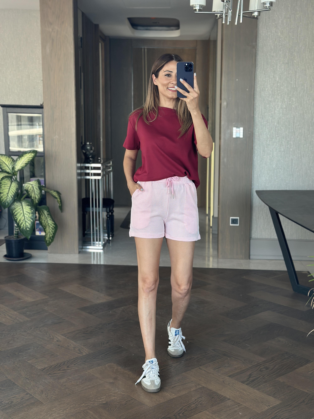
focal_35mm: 48
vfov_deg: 39.7
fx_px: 581
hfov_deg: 30.3
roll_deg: -1.6
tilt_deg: -17.7
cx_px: 157
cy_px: 210
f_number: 1.78
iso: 125
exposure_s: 1/69
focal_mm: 6.86
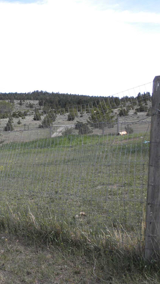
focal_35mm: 54
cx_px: -7
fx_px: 407
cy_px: 142
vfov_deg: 38.5
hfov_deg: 21.3
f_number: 10
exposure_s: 1/75.4
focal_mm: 6.6
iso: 64
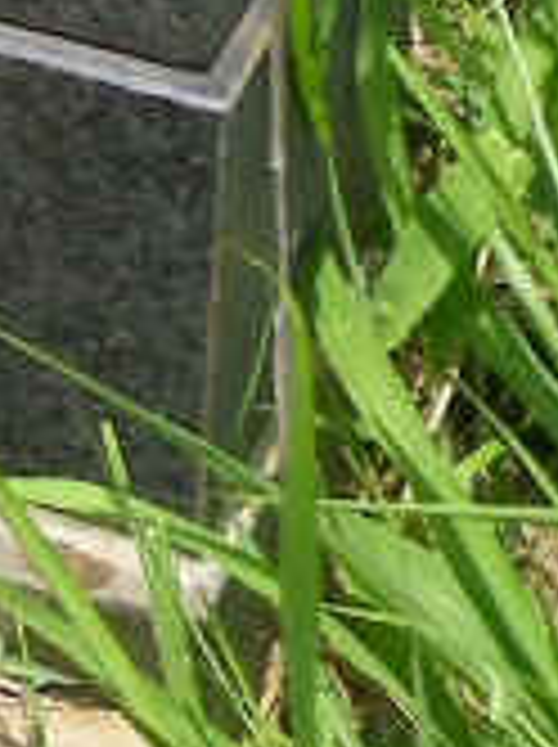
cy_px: -1354
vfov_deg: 5.4
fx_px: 7477
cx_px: -1116
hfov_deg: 4.1
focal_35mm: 347
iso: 64
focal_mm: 8.5
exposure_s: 1/320
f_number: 4.5
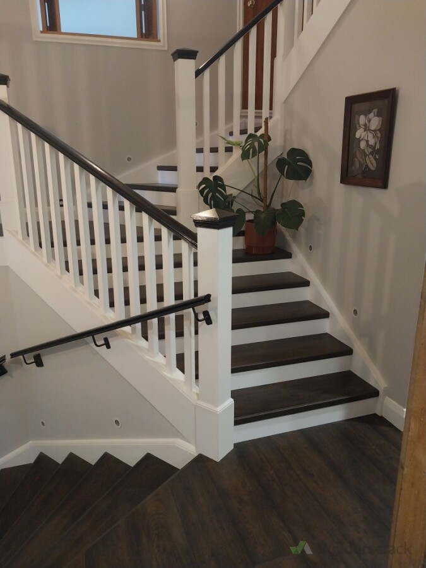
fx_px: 427
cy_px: 284
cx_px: 213
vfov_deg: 67.3
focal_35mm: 26
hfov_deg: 53.1
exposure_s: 1/50
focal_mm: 4
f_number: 1.8
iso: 320
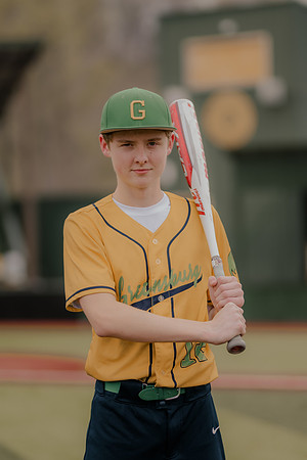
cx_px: 154
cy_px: 230
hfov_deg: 10.8
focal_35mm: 127
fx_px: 1624
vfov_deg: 16.1
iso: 125
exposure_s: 1/1250
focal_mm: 85
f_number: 1.4
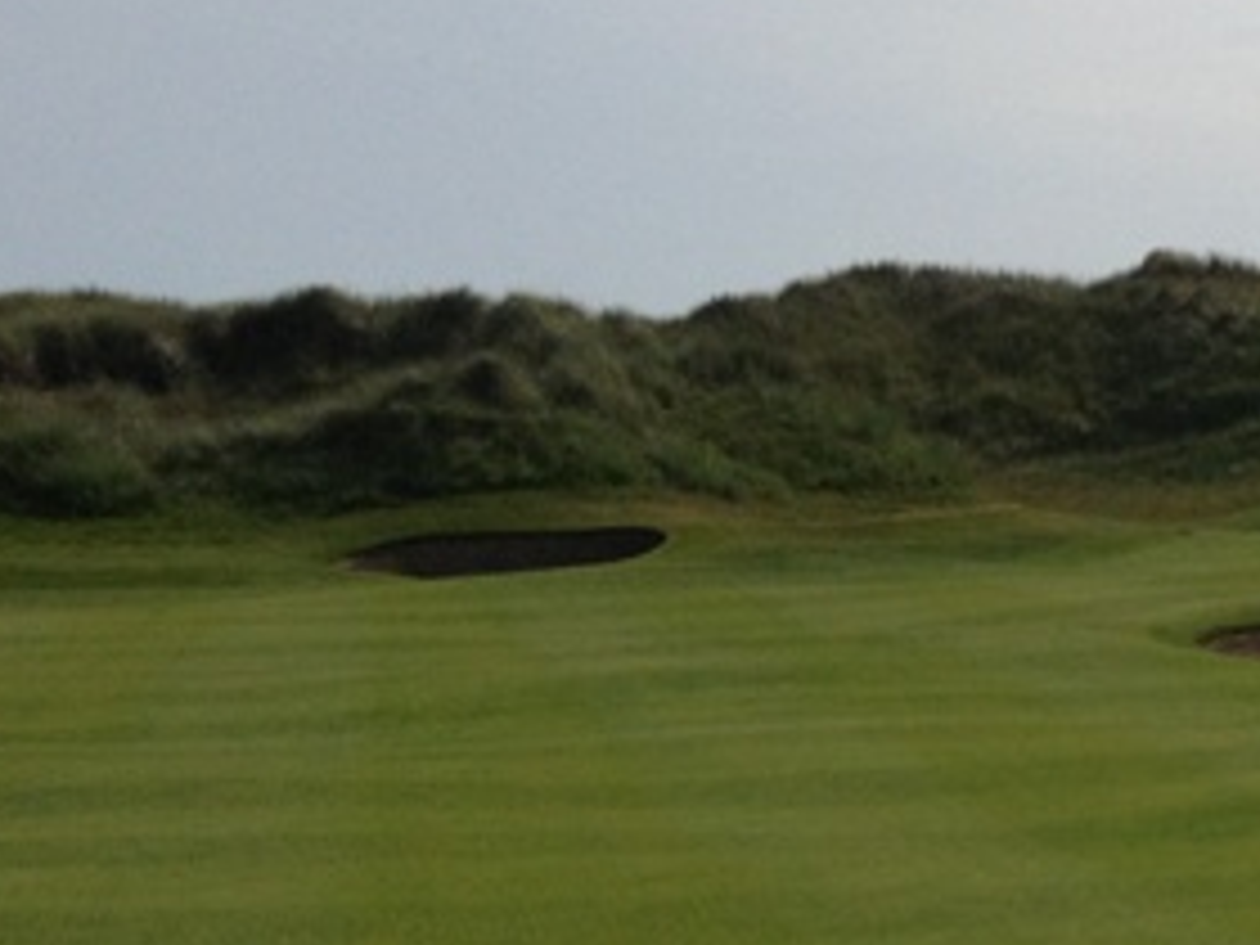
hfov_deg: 14.4
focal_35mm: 125
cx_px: 2074
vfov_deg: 11.8
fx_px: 4550
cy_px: 837
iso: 50
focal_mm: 4.28
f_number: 2.4
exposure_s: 1/3690
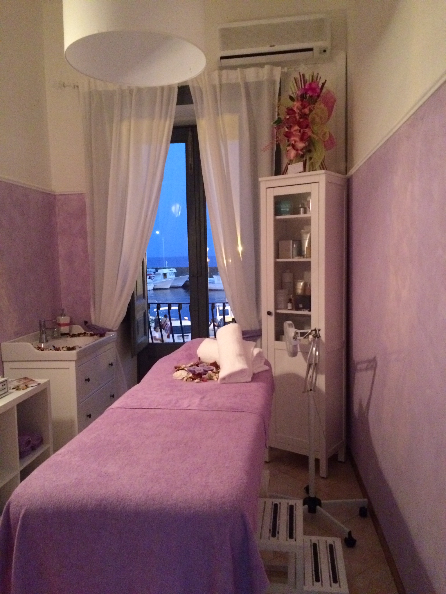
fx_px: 498
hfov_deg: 48.2
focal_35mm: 29
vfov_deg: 61.7
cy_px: 297
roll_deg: +2.4
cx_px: 223
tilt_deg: -6.5
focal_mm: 4.15
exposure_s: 1/17
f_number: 2.2
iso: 640
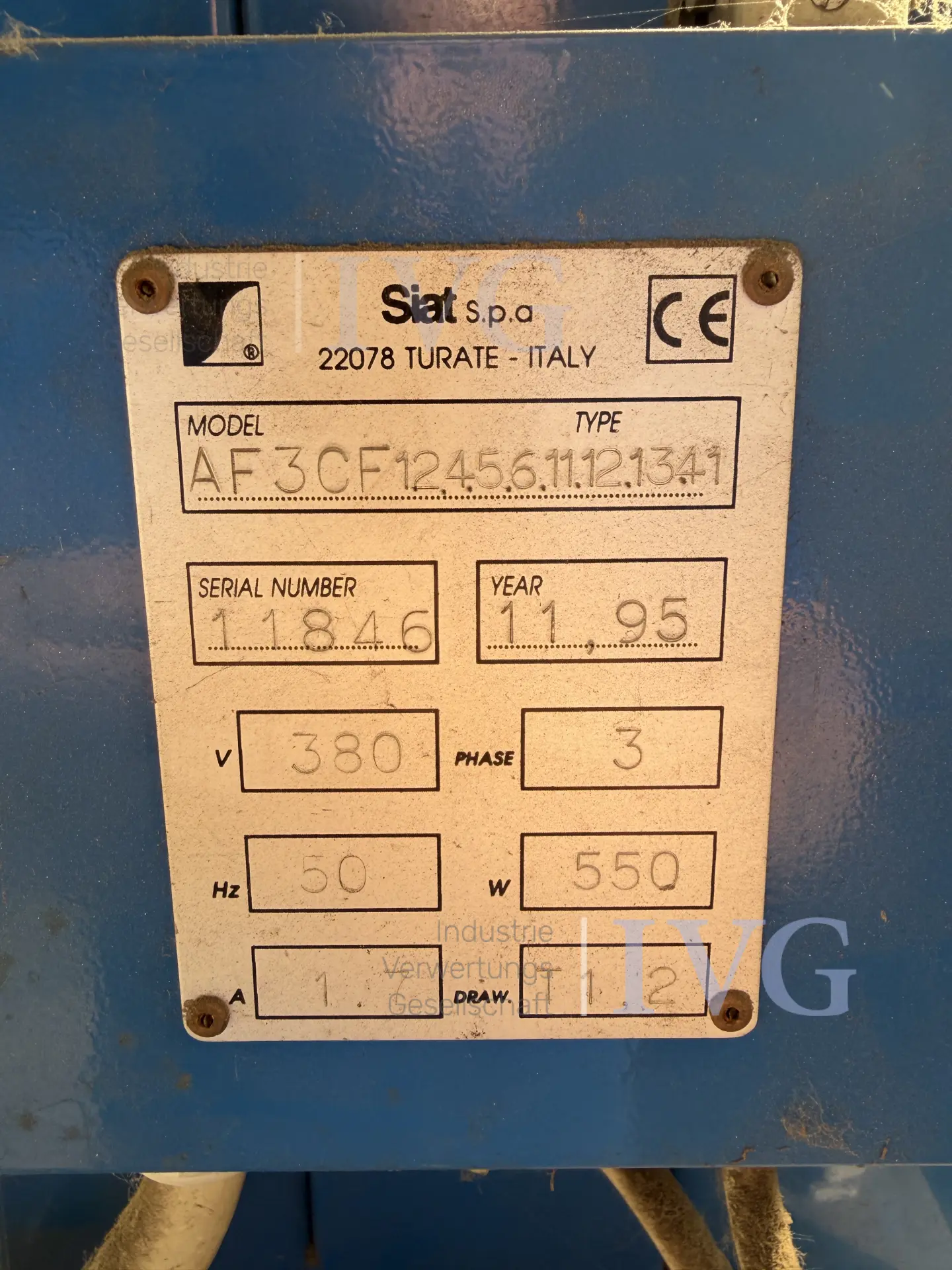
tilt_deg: -11.3
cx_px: 476
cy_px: 635
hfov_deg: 53.1
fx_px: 953
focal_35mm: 26
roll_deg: +0.5
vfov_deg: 67.3
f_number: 2.2
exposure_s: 1/135
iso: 40
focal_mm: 2.22
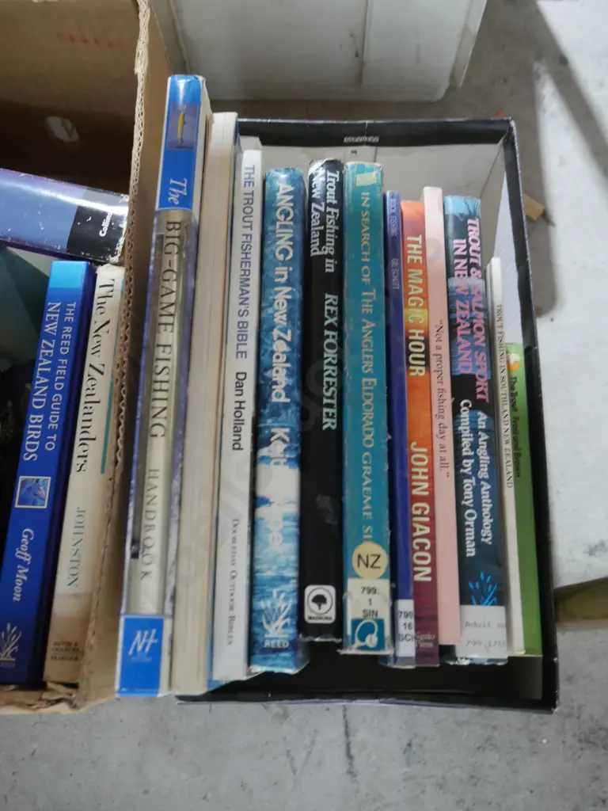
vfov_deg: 56.8
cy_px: 406
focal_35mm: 32
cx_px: 304
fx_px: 749
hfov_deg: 44.2
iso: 2500
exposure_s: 1/60
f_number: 3.6
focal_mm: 16
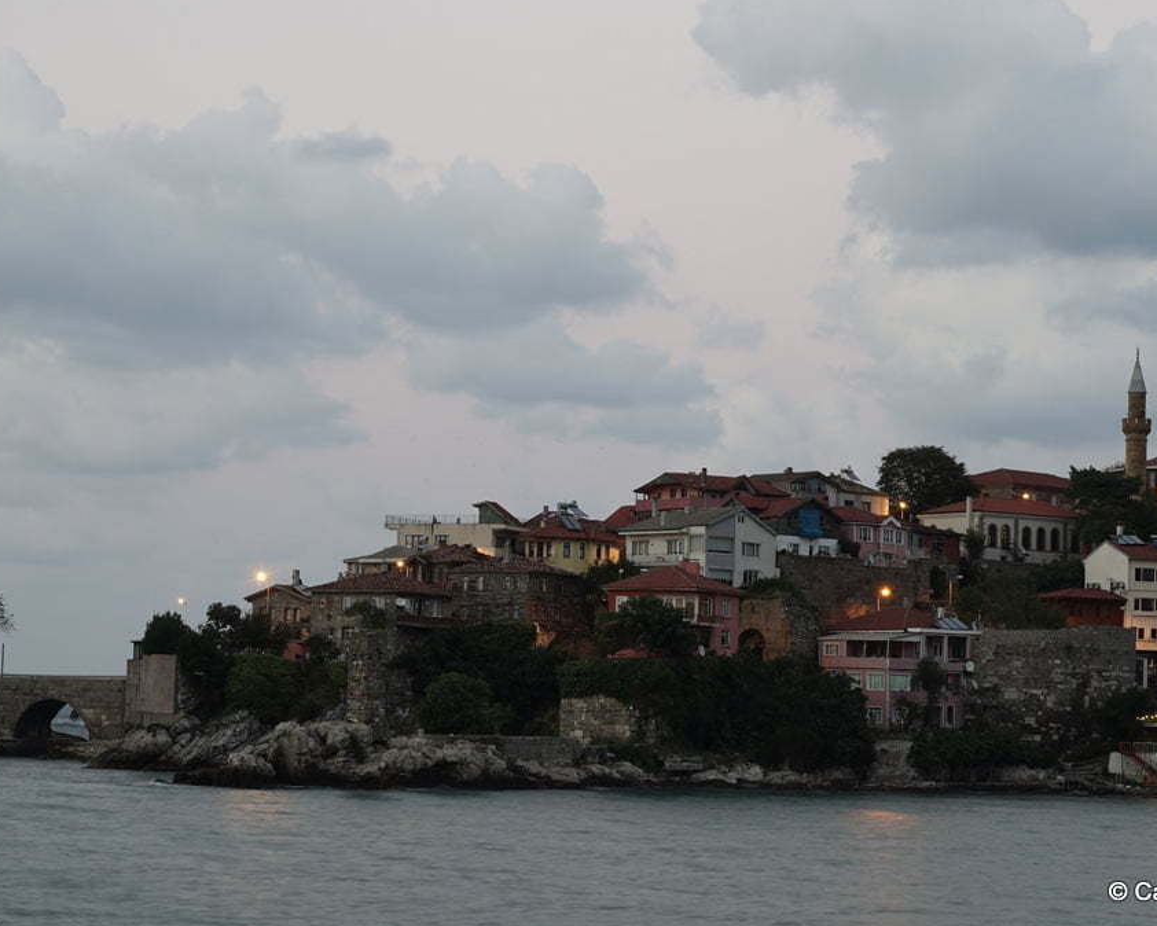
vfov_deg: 17.3
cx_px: 618
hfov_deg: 21.5
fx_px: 3048
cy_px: 464
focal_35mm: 89
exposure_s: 1
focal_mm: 52
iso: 80
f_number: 10
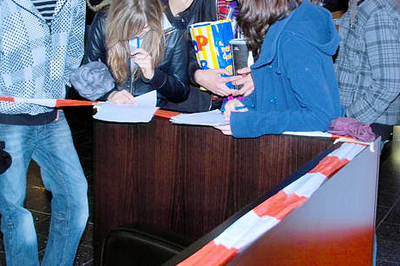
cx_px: 209
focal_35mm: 62
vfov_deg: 21.6
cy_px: 55
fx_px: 688
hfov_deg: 32.4
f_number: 4
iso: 400
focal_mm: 21
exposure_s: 1/60
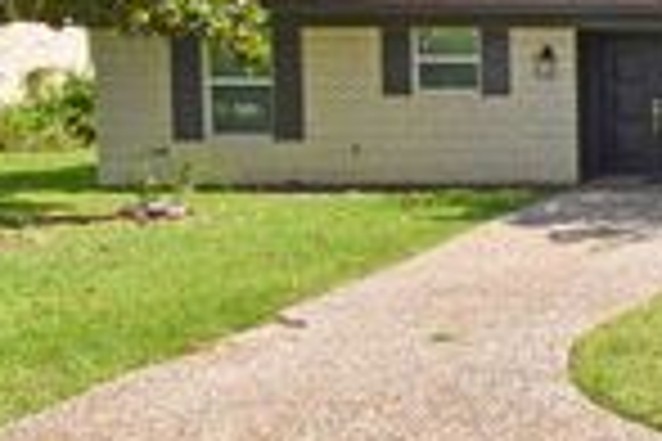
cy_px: 137
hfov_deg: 30.1
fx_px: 938
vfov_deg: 26.3
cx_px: 878
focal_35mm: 51
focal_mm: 10
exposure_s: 1/200
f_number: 8
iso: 100
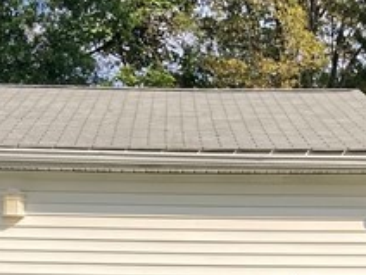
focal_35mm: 135
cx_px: 245
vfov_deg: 10.5
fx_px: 1427
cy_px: 436
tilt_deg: -3.4
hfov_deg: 14.6
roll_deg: -1.0
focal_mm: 3.99
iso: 20
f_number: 1.8
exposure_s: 1/1080
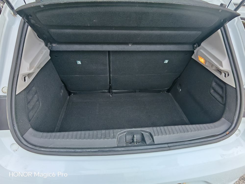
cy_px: 92
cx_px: 122
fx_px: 142
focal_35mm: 20
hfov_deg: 81.7
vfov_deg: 66.0
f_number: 2
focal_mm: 1.82
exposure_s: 1/100
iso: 80
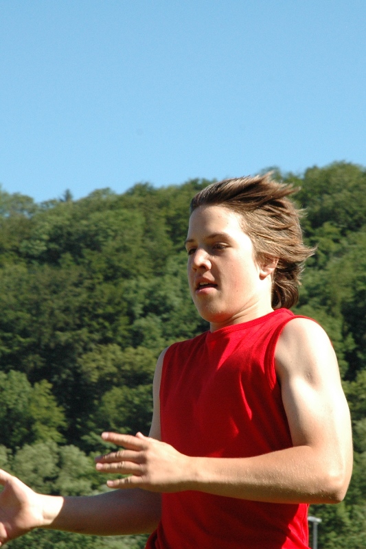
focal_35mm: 105
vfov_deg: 19.5
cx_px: 183
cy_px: 274
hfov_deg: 13.0
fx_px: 1602
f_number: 10
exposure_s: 1/400
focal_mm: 70
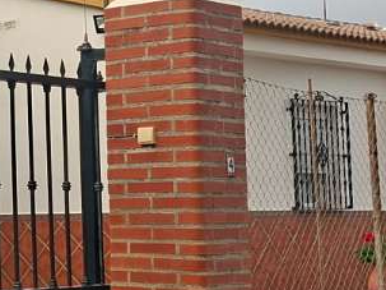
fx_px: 1271
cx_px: -308
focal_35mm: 114
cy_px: 123
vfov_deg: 13.0
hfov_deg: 15.0
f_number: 1.8
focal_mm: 5.54
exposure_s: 1/436
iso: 50
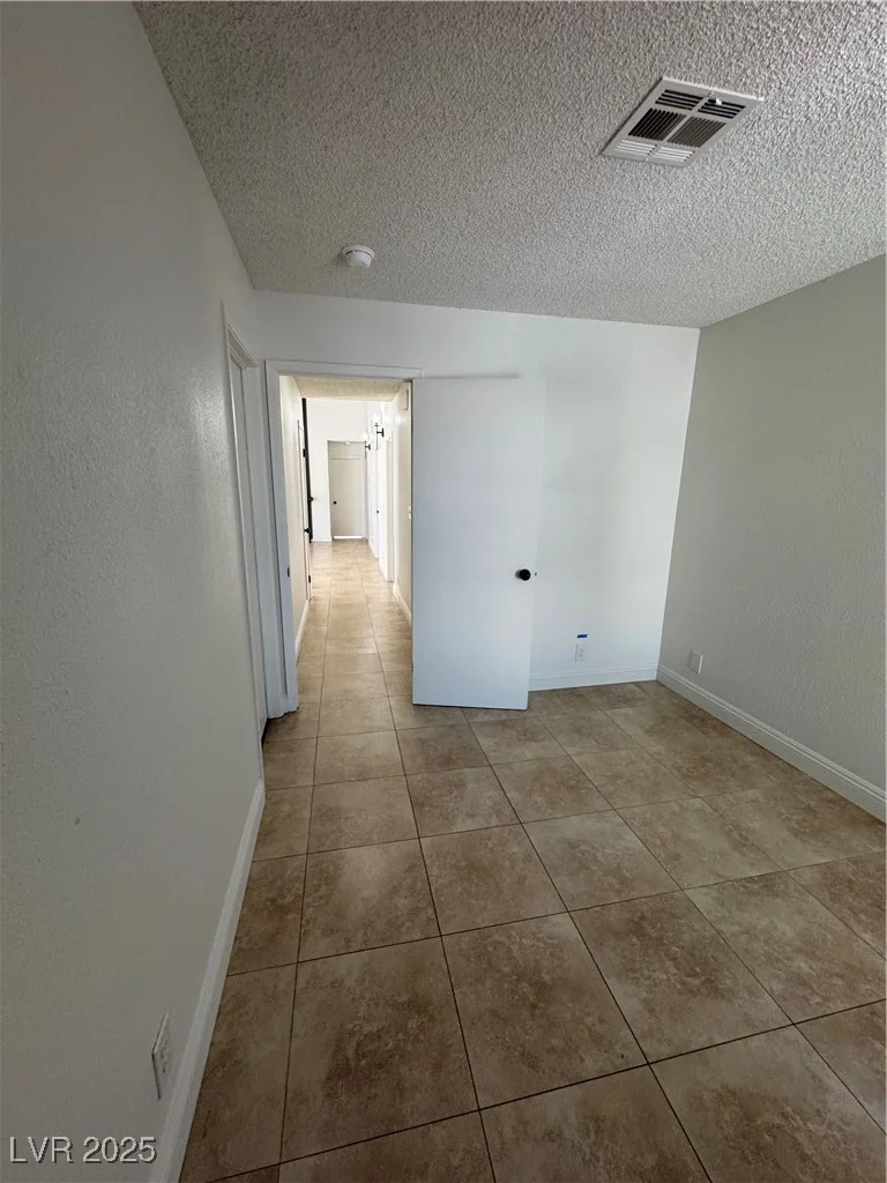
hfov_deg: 85.7
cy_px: 592
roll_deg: -1.3
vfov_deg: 102.1
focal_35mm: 14
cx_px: 444
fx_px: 478
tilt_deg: -13.0
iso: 250
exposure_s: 1/120
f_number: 2.2
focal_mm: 2.22
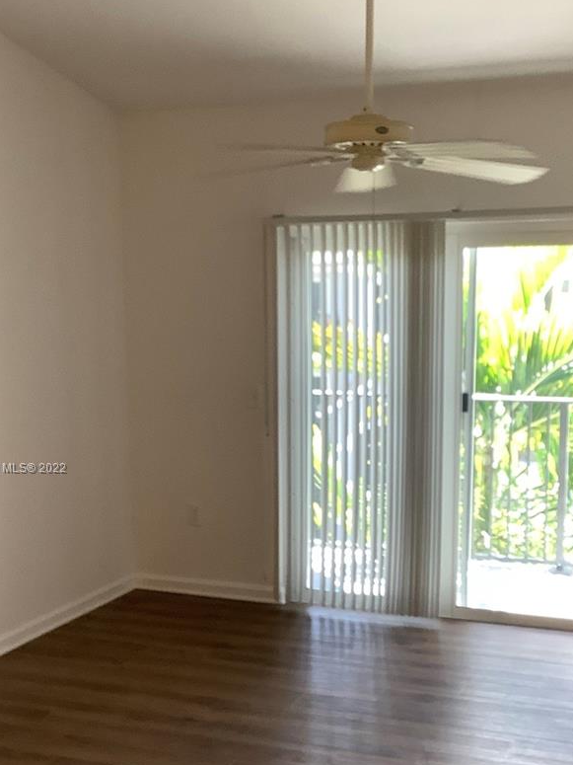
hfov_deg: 30.2
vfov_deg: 39.4
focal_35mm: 48
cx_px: 329
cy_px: 469
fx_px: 1060
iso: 100
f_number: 2.4
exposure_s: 1/60
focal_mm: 3.3
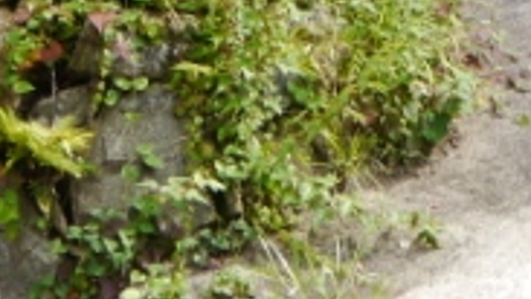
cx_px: 218
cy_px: -792
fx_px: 2408
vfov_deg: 6.2
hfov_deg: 12.6
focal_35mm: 171
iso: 160
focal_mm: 14
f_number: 5
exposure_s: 1/200
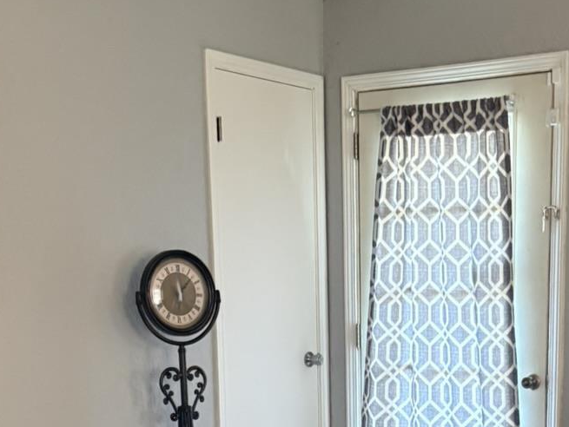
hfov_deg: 25.7
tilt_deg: -8.1
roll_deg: -0.1
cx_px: 420
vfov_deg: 18.8
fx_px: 1233
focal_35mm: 75
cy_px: 476
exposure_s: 1/60
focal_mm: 6.76
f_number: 1.78
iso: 640
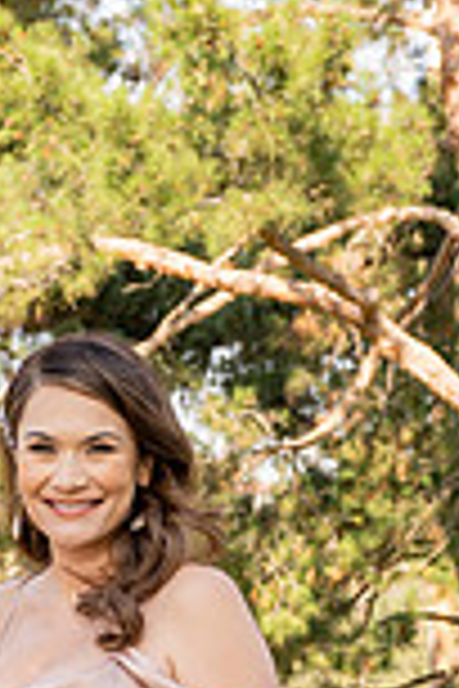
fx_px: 2467
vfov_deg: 15.0
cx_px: -84
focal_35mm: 129
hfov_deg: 10.5
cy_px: 947
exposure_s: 1/160
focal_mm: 29
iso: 80
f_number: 4
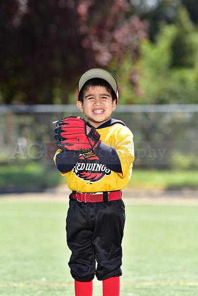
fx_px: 1649
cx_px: 99
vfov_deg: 10.3
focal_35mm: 200
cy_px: 148
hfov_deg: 6.9
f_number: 5
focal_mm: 200
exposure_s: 1/200
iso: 80
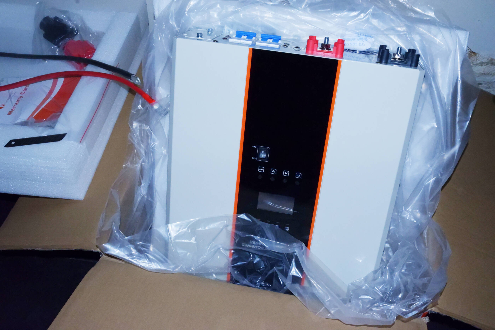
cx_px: 248
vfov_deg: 37.9
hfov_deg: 54.4
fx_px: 481
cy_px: 165
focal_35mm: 35
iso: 6400
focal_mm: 23
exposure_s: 1/40
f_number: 13
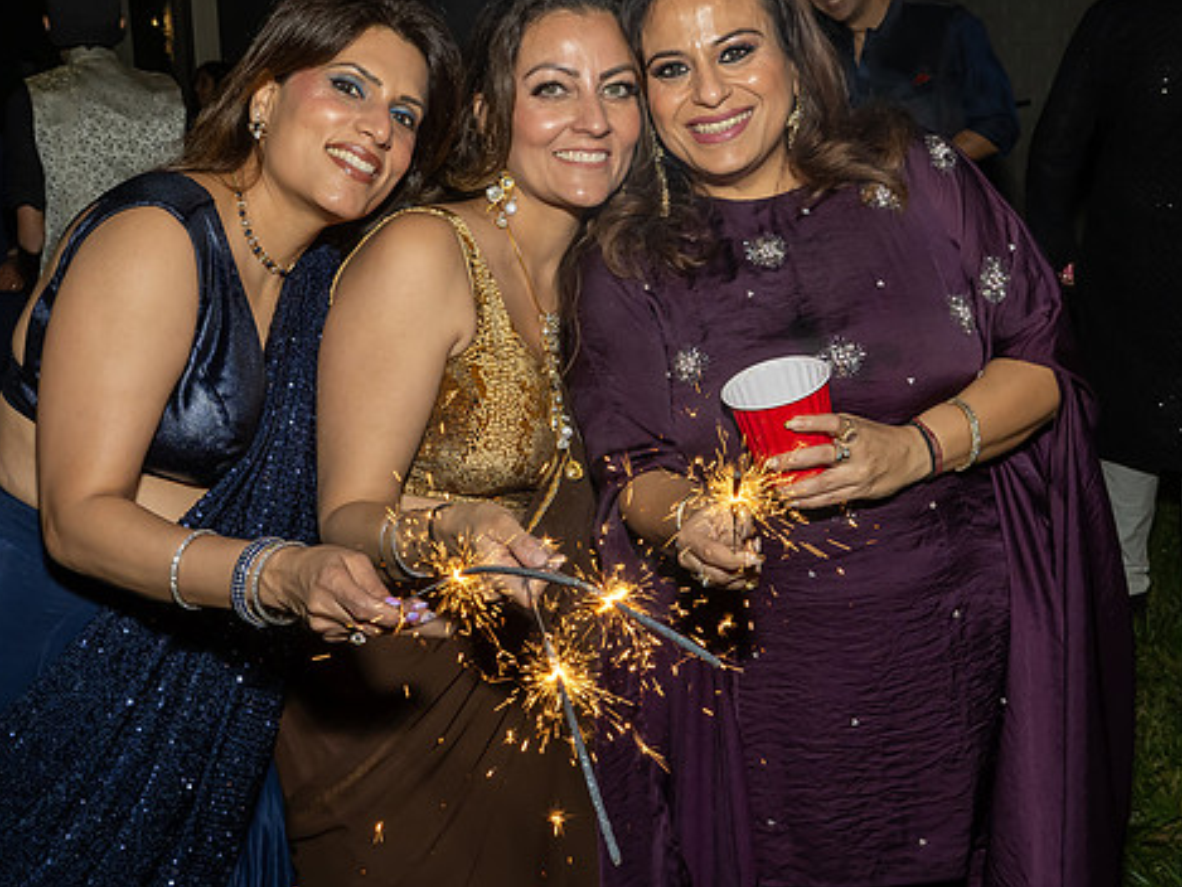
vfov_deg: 30.9
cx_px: 452
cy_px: 401
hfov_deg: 40.2
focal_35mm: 47
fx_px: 1605
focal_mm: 20
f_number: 8
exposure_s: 1/250
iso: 640
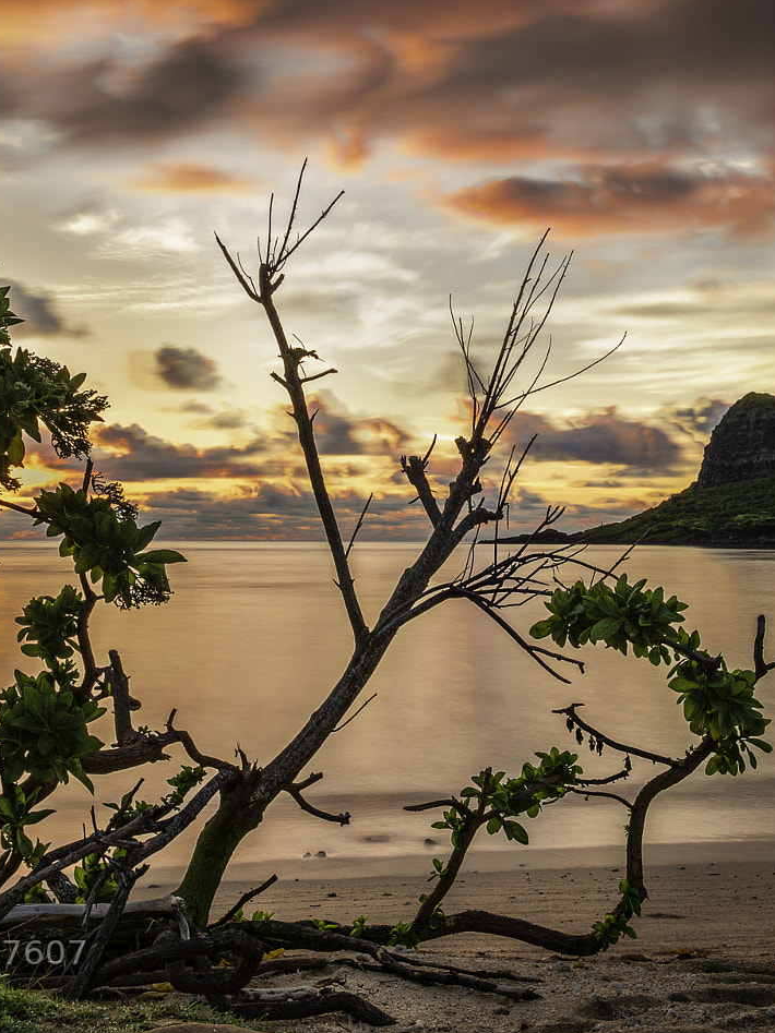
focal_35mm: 52
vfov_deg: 36.8
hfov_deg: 28.0
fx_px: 1553
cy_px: 457
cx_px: 389
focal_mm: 32
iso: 50
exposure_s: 9.7
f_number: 22
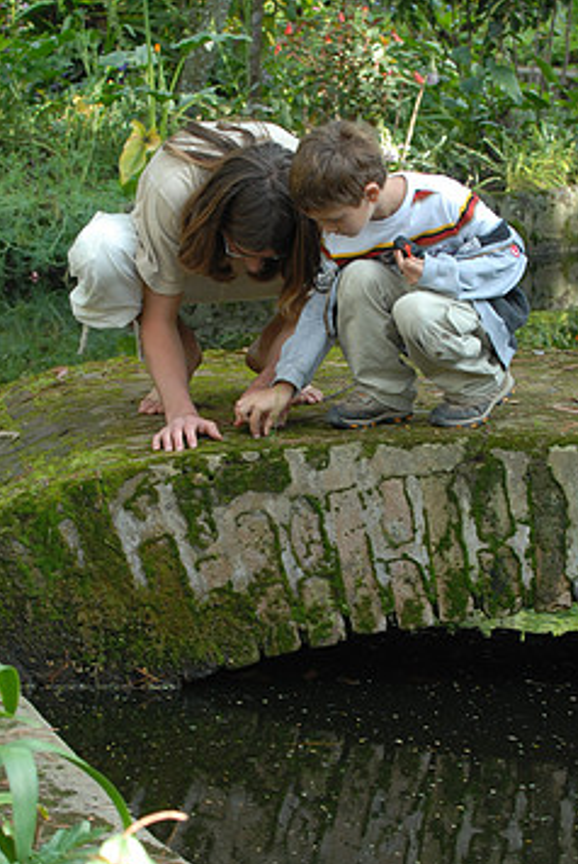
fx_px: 4110
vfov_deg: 12.0
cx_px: 306
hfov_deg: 8.0
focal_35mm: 171
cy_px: 456
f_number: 5.6
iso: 200
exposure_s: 1/45
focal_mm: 70
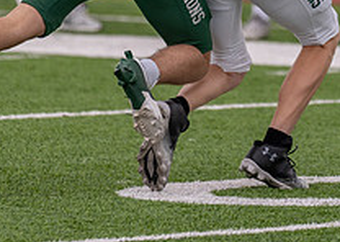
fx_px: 6297
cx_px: 234
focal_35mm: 653
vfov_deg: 2.2
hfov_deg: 3.1
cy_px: -172
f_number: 2.8
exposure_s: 1/3200
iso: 320
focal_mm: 170
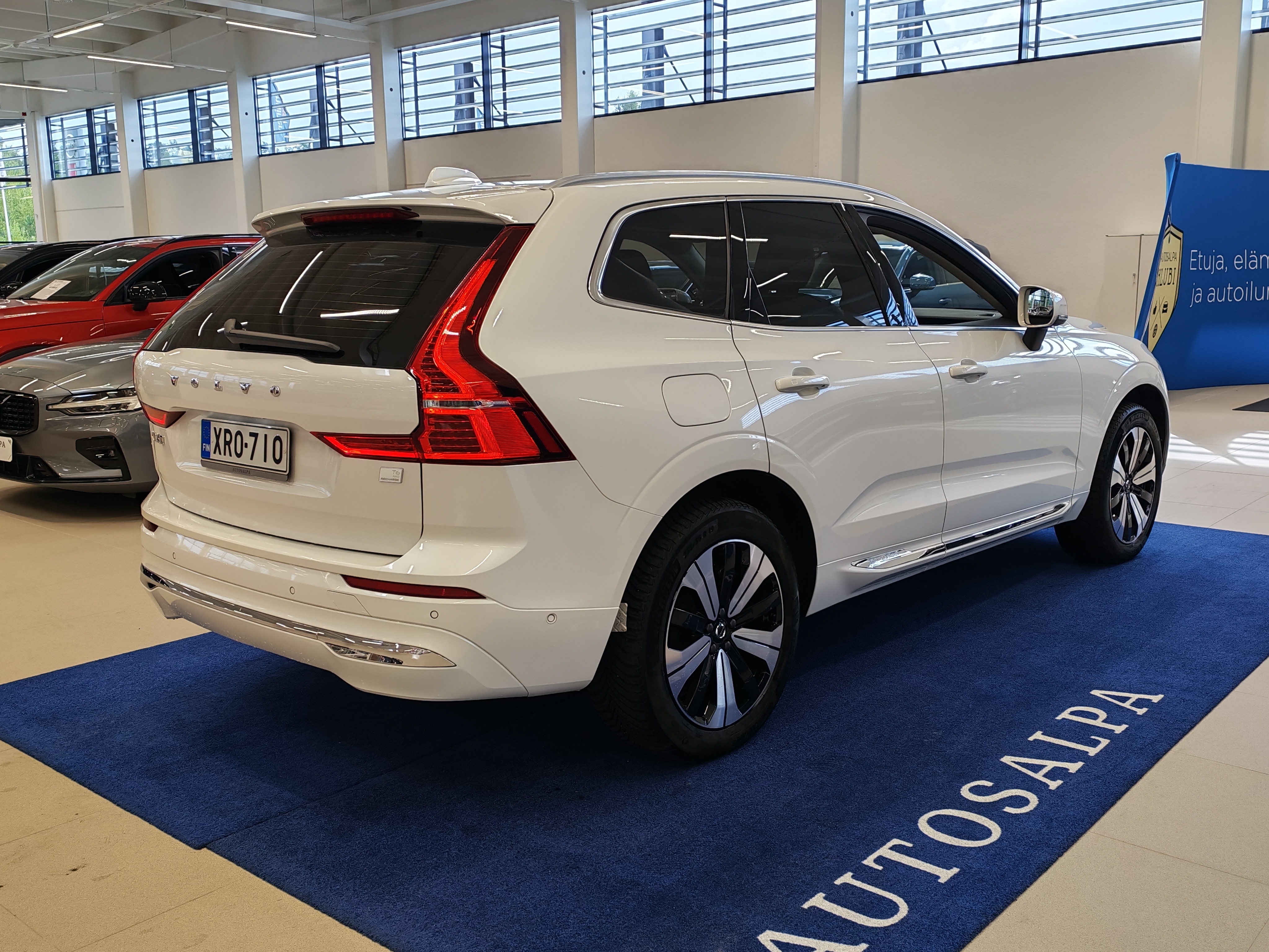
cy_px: 476
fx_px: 1246
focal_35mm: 34
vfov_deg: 41.8
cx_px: 634
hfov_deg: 54.0
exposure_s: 1/100
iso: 60
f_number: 1.9
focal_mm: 6.12
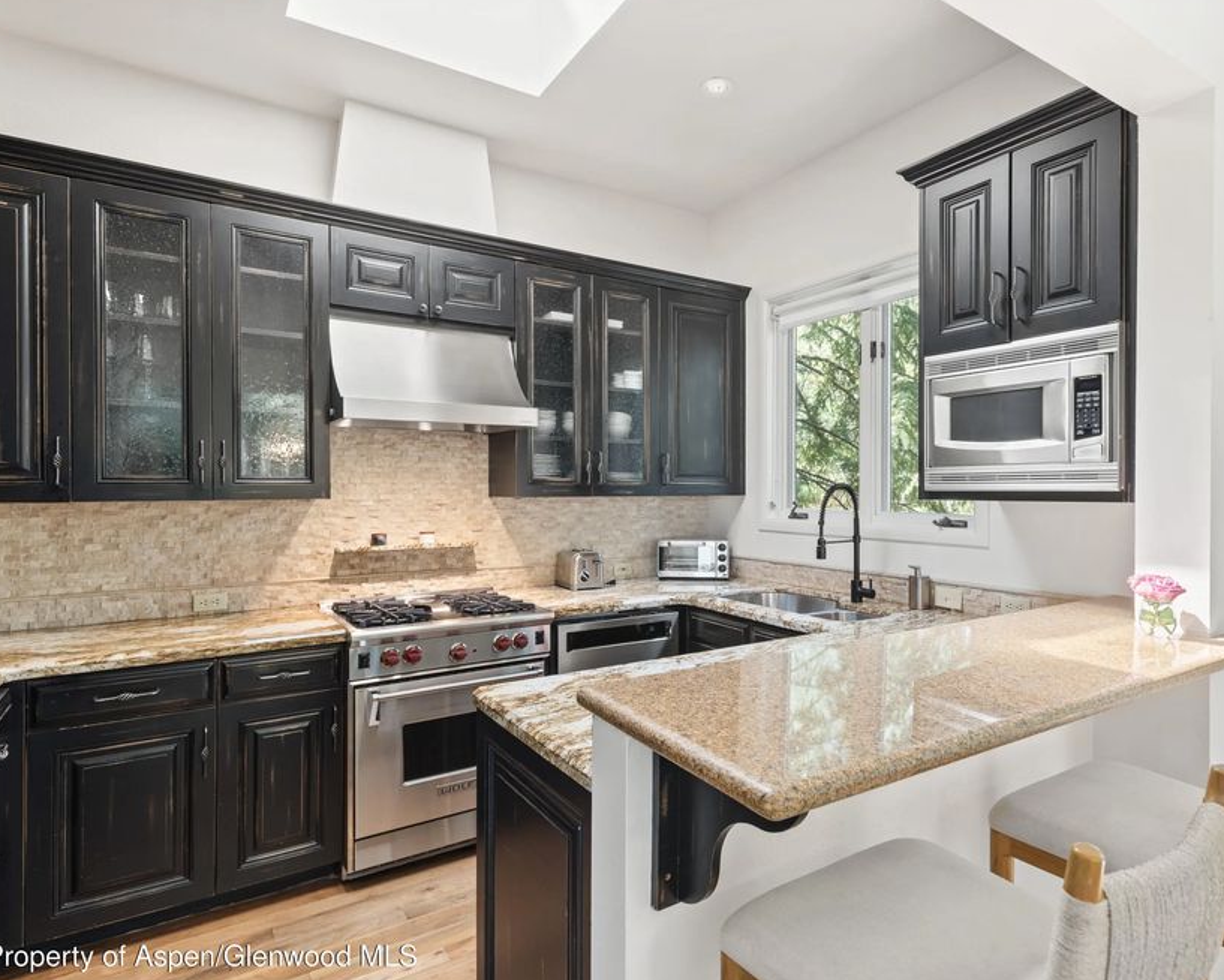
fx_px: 725
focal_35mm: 20
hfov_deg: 80.2
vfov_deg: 68.1
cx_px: 656
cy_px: 491
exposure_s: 1/1.25
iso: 250
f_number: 7.1
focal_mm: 17
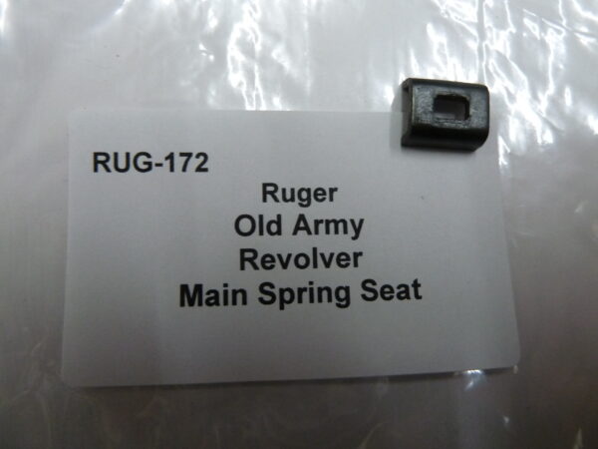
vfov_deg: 54.9
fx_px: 432
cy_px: 224
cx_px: 299
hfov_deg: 69.4
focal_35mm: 25
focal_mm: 4.1
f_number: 3.3
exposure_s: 1/30
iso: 320
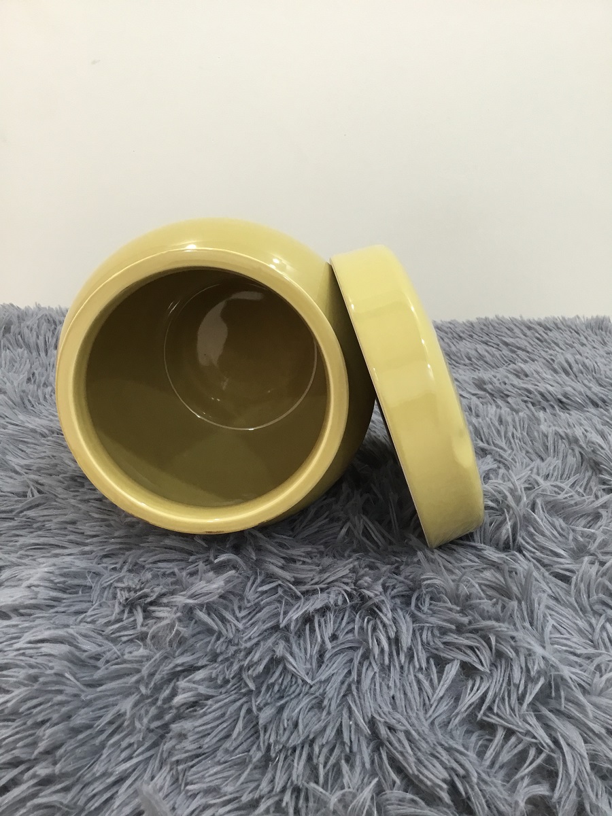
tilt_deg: -26.9
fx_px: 731
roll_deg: -0.6
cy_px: 408
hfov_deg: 45.4
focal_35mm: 31
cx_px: 306
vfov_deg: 58.4
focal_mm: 3.3
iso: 80
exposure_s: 1/33
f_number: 2.4
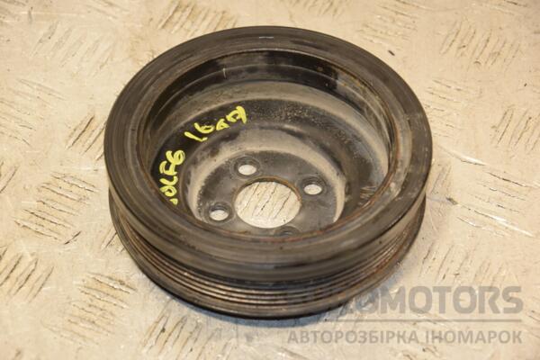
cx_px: 270
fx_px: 1800
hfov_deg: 17.1
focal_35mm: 120
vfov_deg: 11.4
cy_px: 180
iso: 800
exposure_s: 1/200
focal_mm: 80
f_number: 5.6
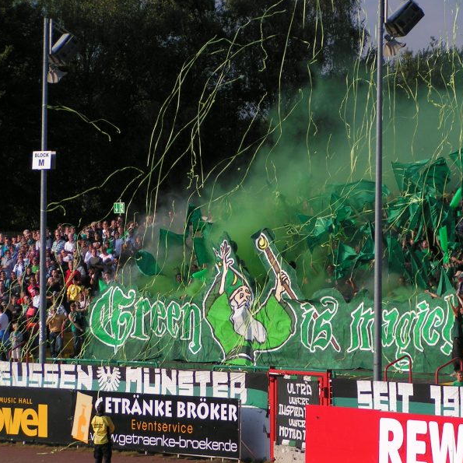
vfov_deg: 10.3
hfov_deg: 10.3
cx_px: 263
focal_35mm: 170
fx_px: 2573
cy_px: 231
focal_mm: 21.9
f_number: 3.5
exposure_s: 1/800
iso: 50
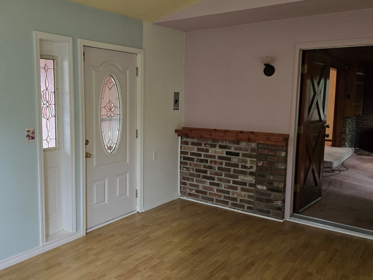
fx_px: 345
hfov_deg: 56.2
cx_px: 143
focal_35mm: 32
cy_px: 136
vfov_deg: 44.2
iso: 640
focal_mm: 6.3
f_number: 1.7
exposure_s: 1/120
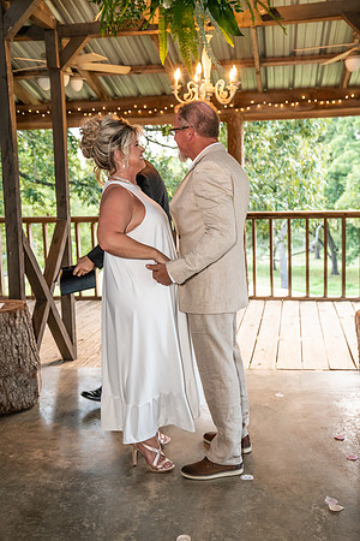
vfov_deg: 46.4
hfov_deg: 31.9
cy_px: 270
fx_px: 630
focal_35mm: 42
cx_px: 180
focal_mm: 42
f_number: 4.5
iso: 1600
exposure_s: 1/125
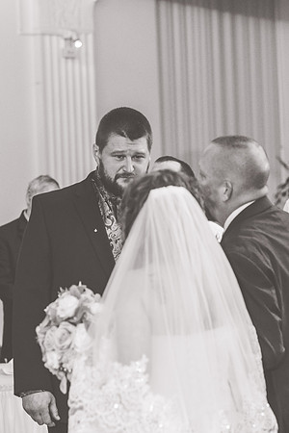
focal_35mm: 127
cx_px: 120
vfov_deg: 16.1
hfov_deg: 10.8
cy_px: 216
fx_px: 1534
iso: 800
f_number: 3.2
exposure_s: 1/200
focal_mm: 85
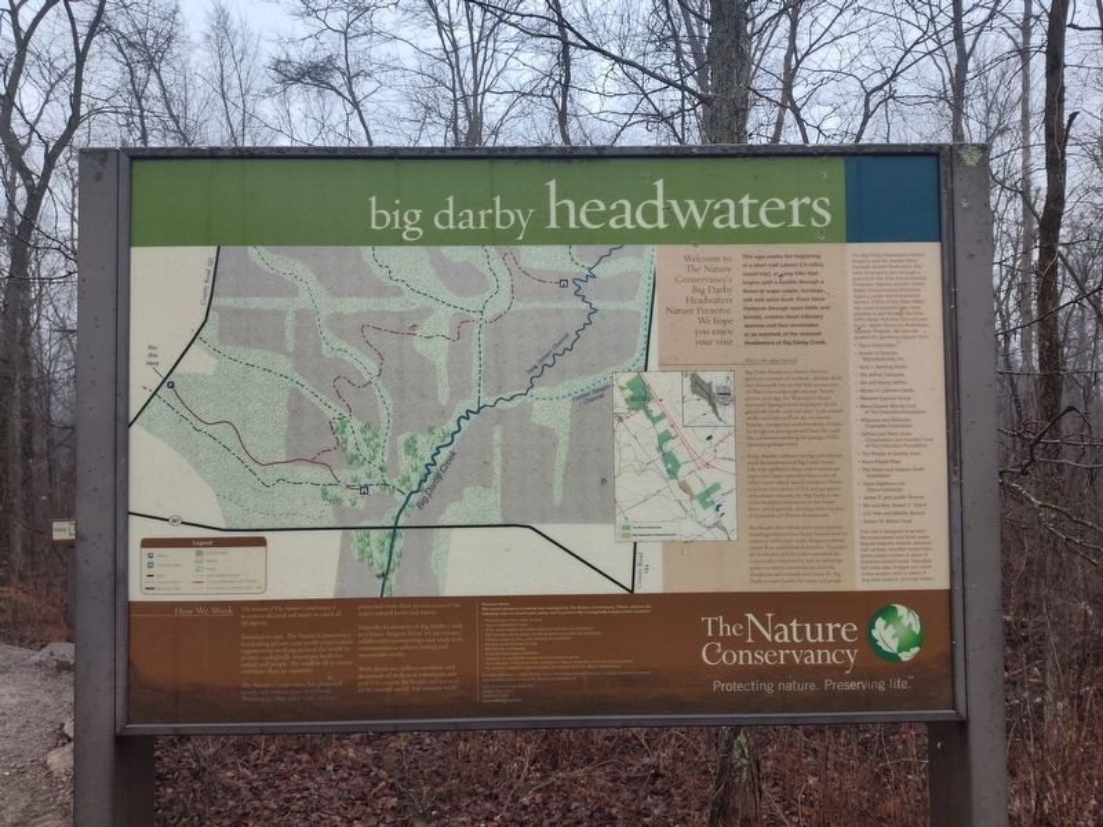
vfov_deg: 58.9
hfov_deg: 73.9
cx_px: 552
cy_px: 414
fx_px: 733
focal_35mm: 23
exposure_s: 1/120
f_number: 1.8
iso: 104
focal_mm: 5.56
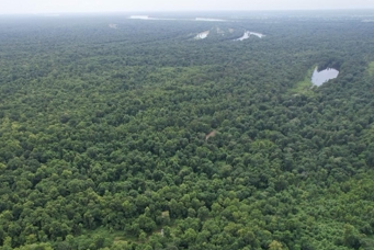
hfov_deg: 62.7
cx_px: 139
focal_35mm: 29
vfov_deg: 44.5
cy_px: 162
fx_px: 302
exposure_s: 1/1250
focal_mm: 8.38
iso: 140
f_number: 2.8
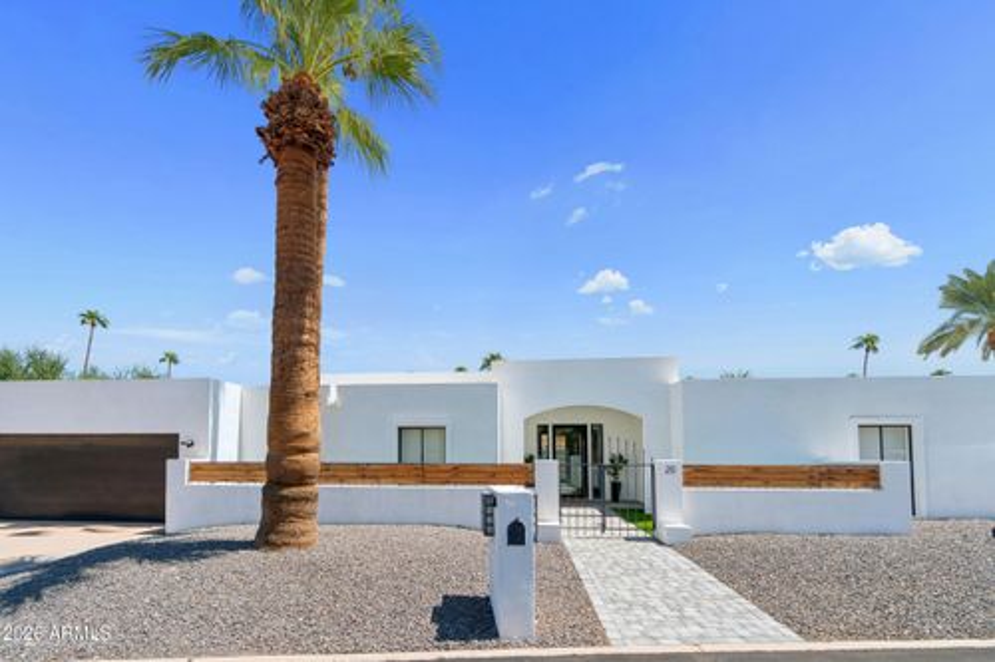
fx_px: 414
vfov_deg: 77.3
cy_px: 331
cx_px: 498
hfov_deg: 100.4
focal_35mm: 15
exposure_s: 1/350
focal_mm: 10
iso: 100
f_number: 8
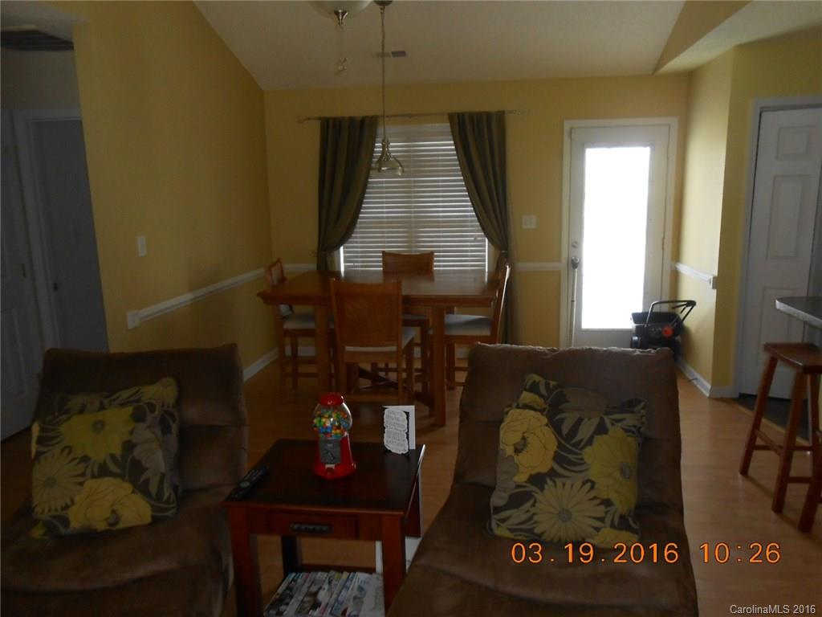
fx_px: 617
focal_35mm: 26
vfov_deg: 53.1
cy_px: 308
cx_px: 411
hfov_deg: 67.3
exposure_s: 1/25
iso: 200
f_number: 3.5
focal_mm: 4.6
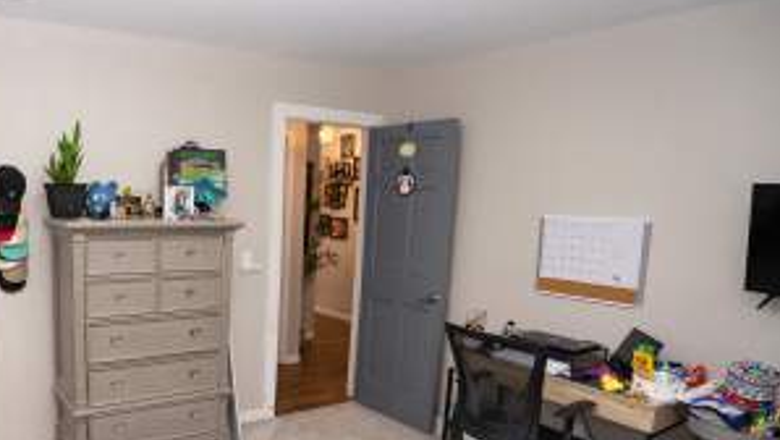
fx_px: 559
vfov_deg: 42.3
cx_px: 215
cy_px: 296
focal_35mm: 27
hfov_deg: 66.4
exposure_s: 1/160
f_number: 4
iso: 1250
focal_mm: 16
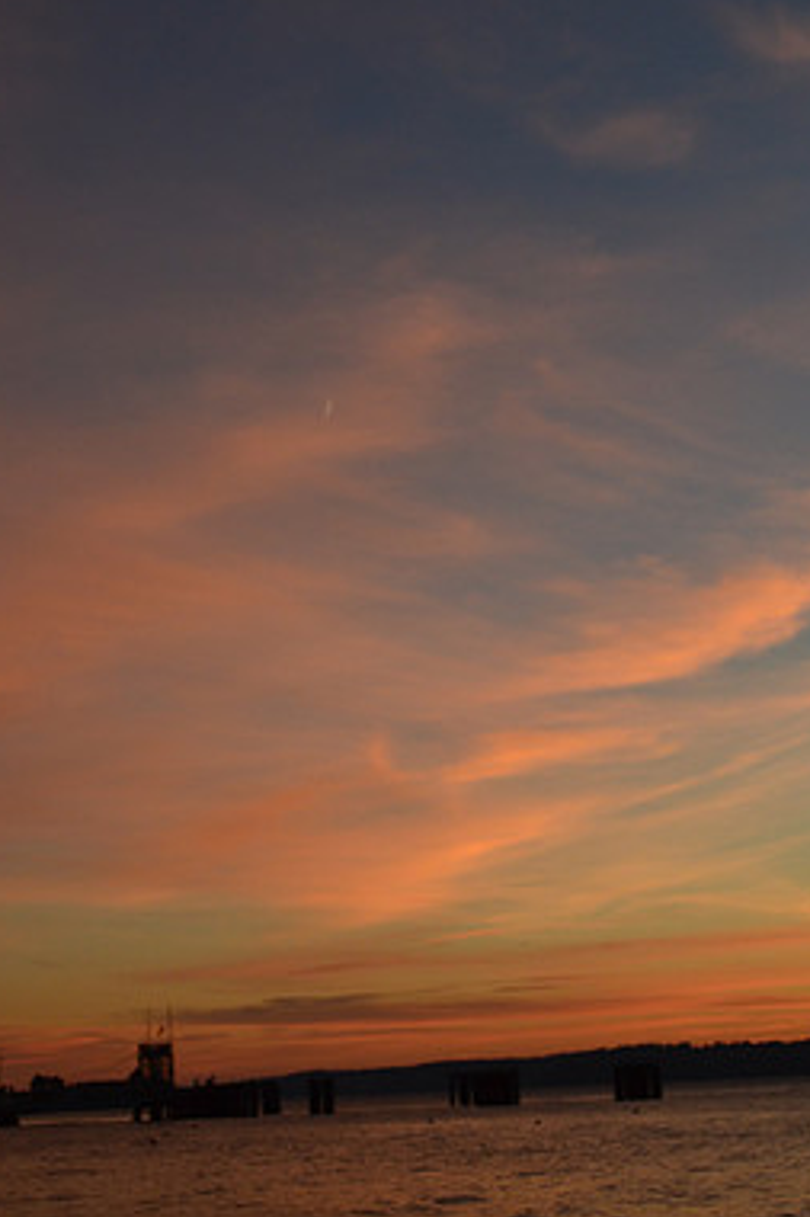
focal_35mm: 64
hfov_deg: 21.2
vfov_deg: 31.4
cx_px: 371
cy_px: 605
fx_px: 2162
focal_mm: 28
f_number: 9
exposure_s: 1/30
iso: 400
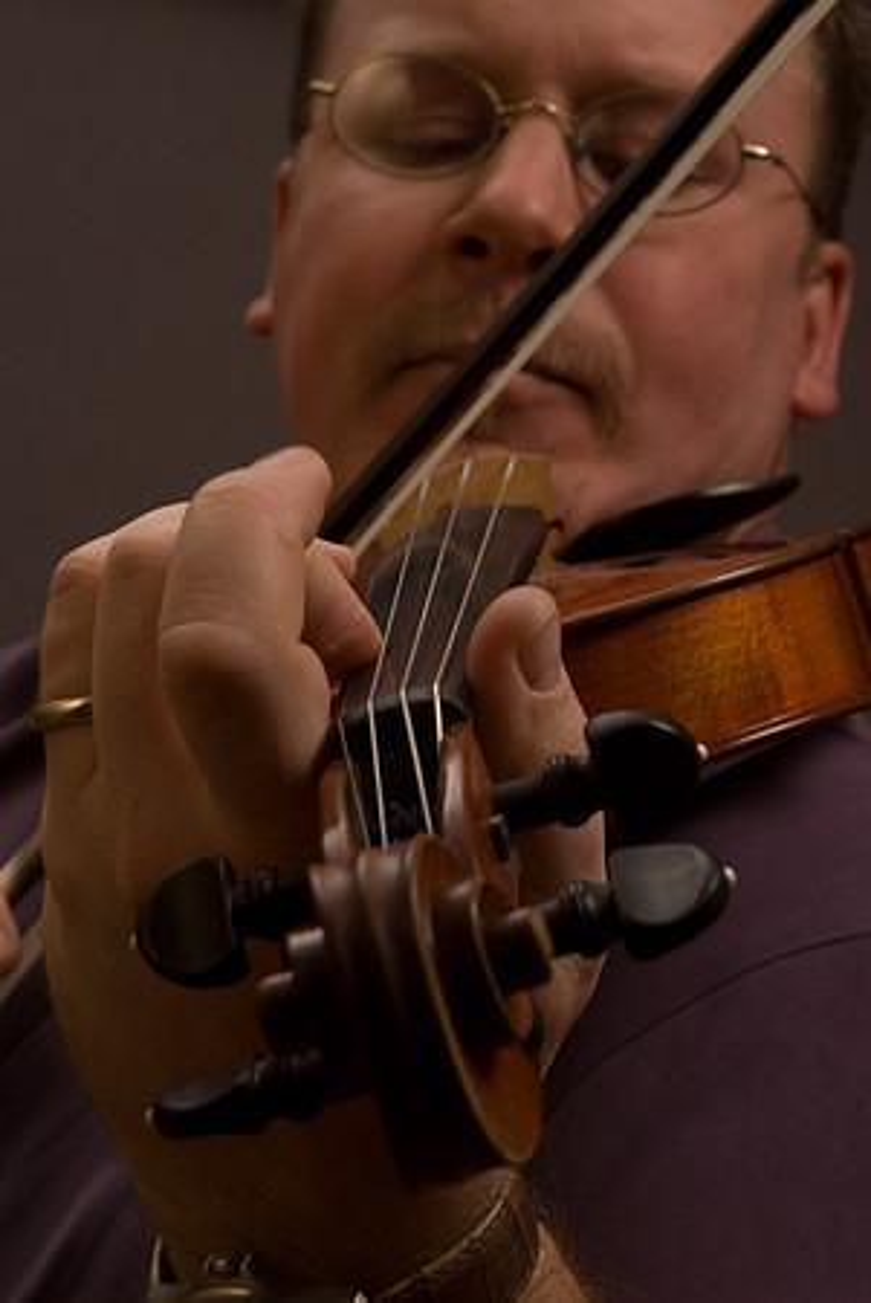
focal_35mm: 93
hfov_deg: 14.7
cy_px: 652
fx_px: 3367
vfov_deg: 21.9
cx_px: 436
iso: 100
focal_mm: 62
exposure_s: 1/20
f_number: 16
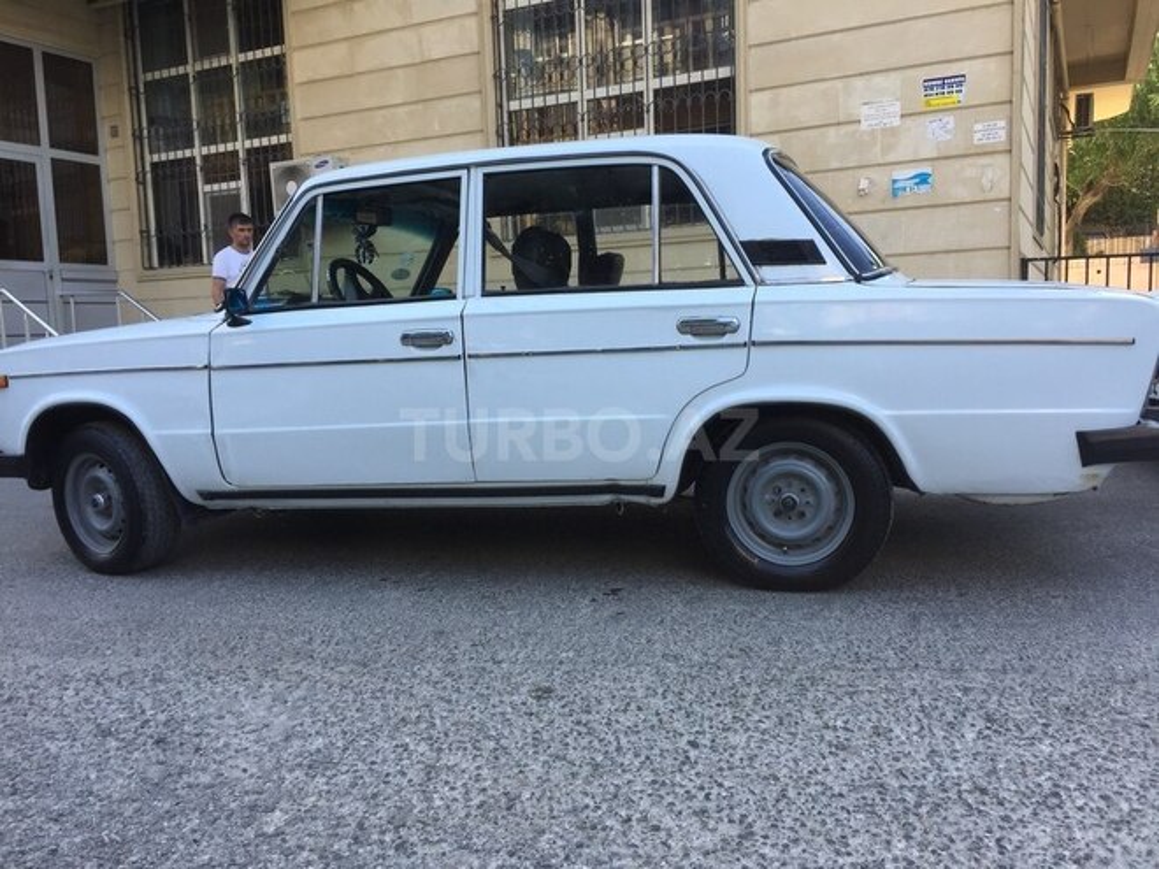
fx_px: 971
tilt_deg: -6.4
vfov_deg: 48.2
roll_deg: +1.9
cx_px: 580
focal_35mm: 29
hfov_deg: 61.7
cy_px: 434
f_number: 2.2
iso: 32
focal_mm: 4.15
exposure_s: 1/289
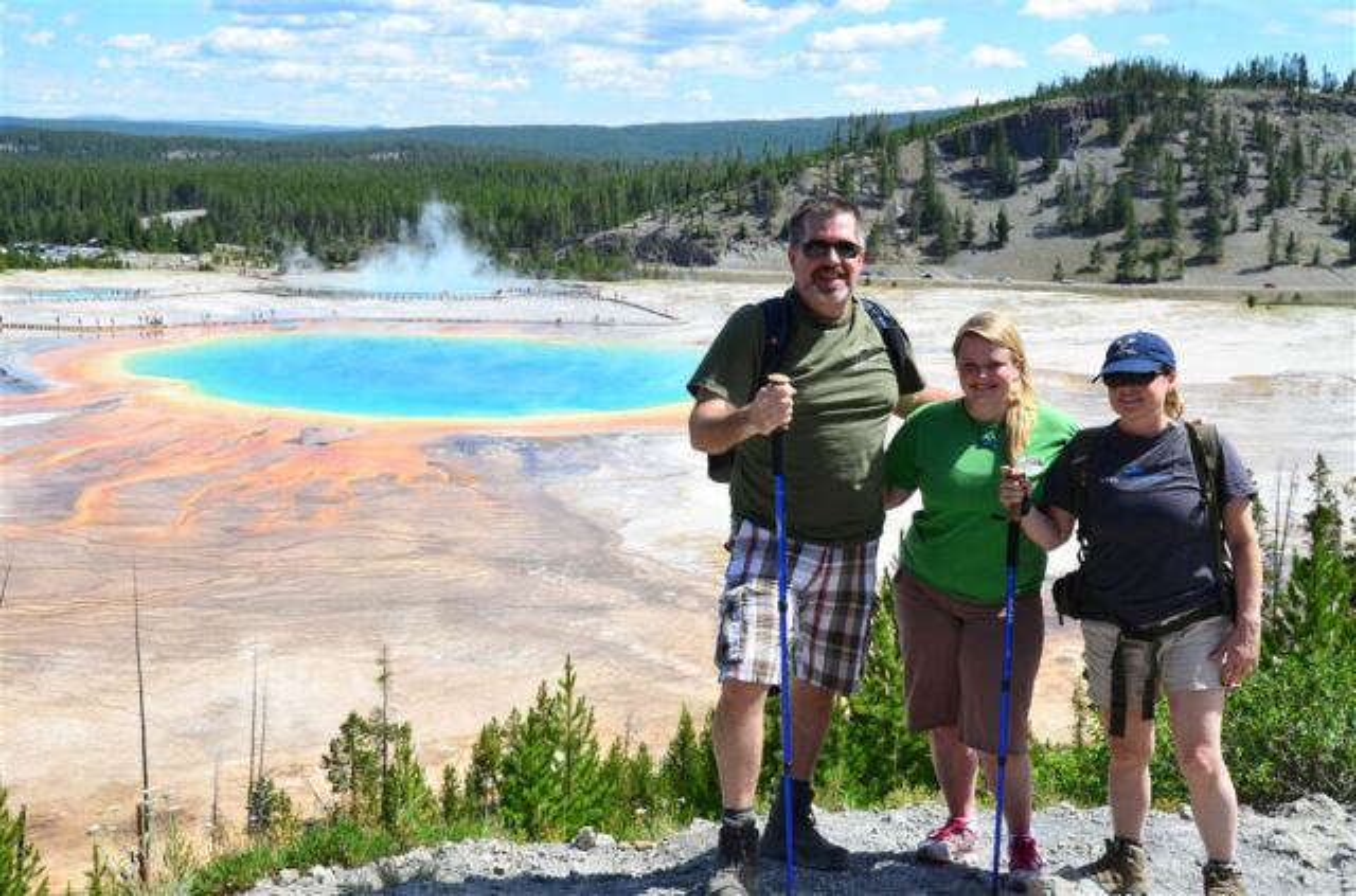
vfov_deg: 34.0
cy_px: 448
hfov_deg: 49.7
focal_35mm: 39
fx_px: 1465
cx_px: 678
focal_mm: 26
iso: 200
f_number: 10
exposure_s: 1/400
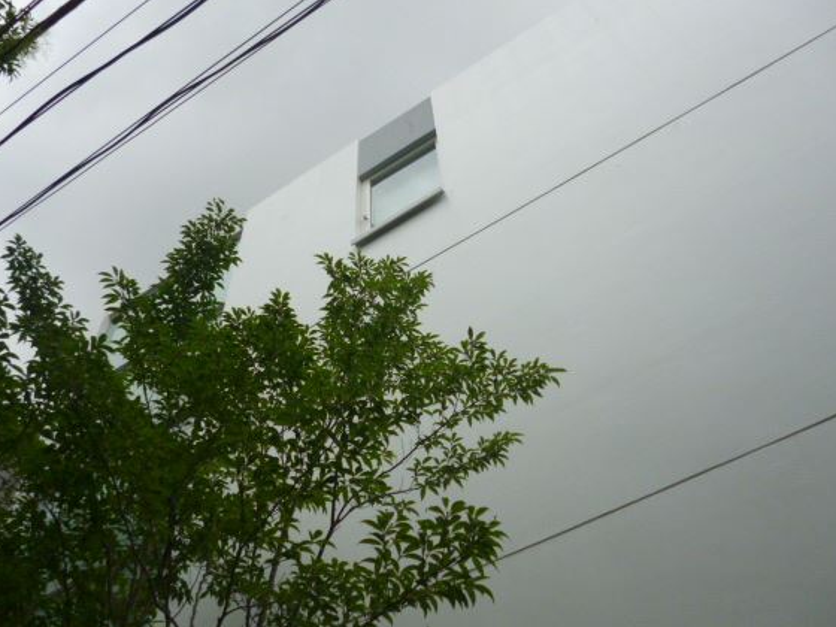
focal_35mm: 32
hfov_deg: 56.8
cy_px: 328
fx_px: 773
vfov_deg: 44.1
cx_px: 421
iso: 400
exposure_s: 1/500
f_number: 9
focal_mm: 5
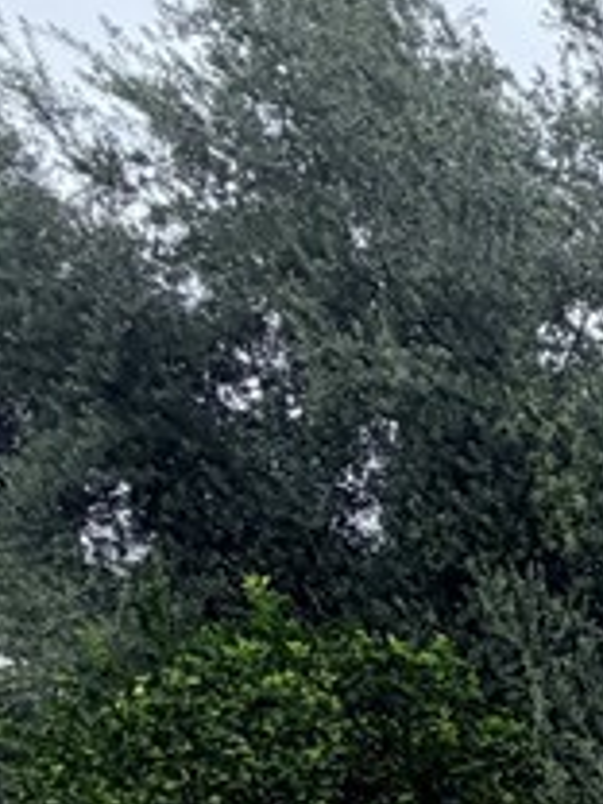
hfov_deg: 14.5
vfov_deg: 22.3
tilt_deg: -7.7
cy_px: 1256
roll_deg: -1.4
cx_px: 1419
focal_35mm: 69
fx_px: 1603
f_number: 2.2
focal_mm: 2.22
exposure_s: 1/359
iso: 50
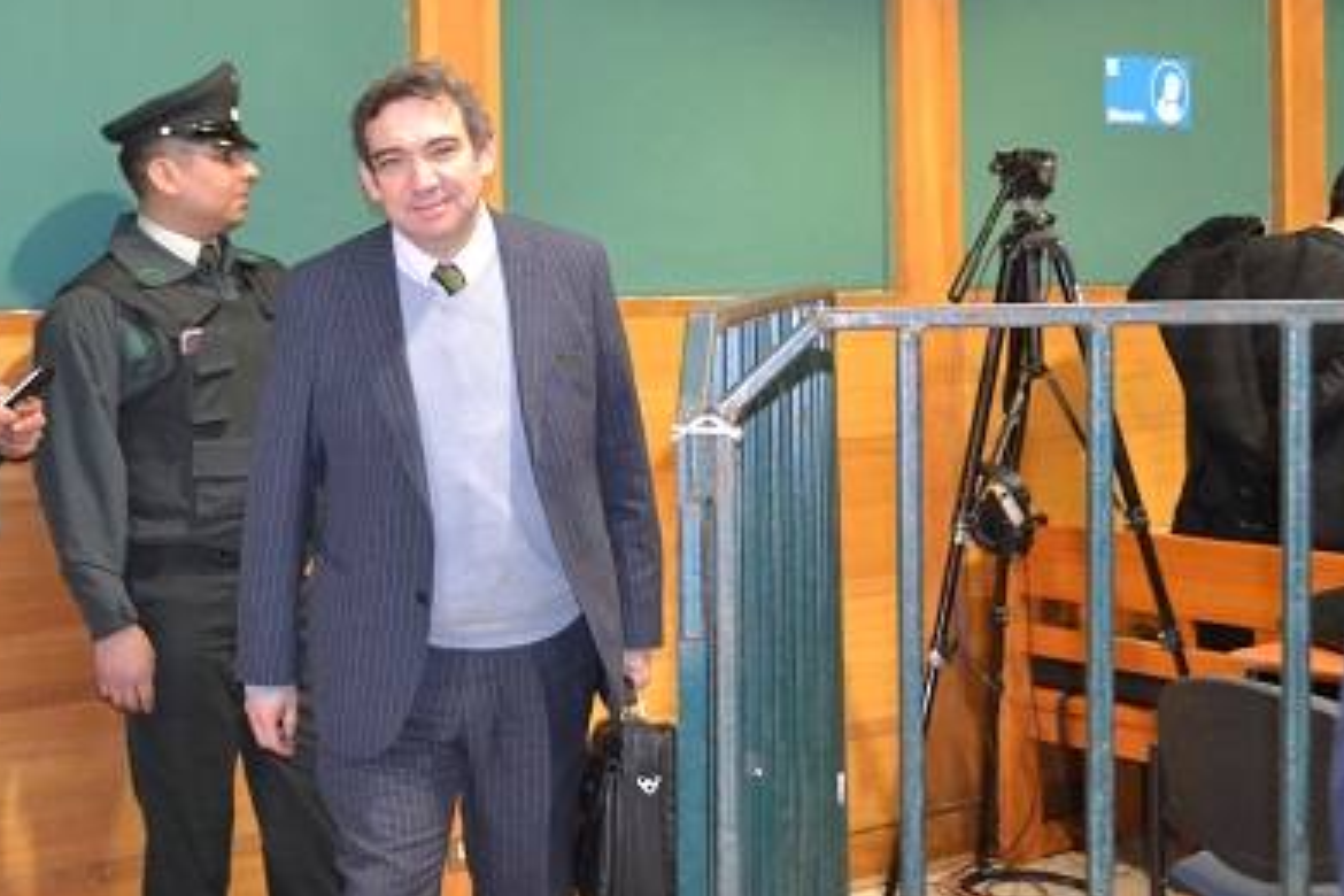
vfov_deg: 24.5
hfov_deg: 35.7
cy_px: 274
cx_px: 403
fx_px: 2053
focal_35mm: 55
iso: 2800
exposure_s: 1/60
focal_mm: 22
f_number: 4
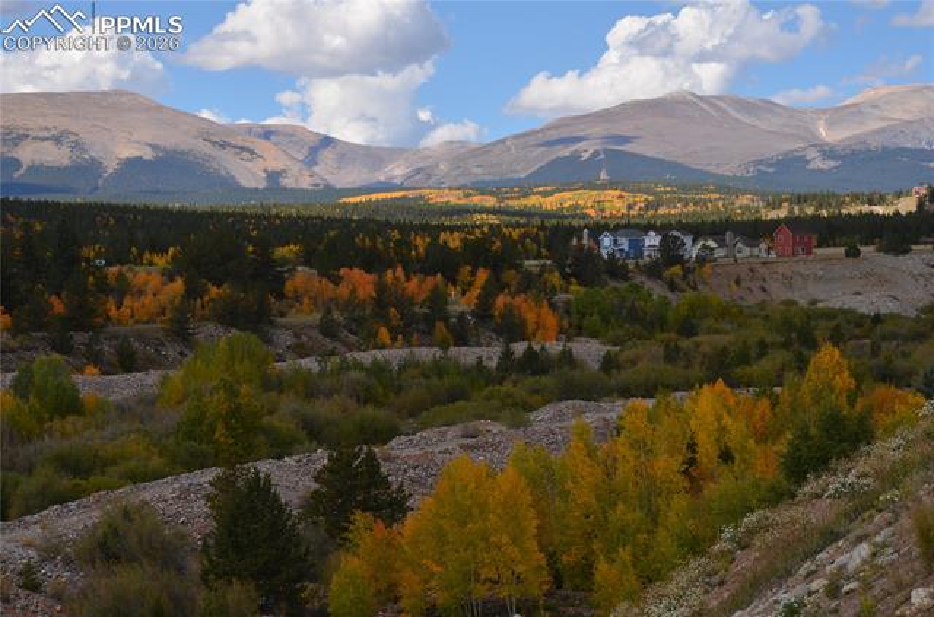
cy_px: 308
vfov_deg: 15.1
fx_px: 2329
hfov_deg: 22.7
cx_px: 467
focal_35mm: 90
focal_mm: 60
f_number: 10
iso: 125
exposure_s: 1/250
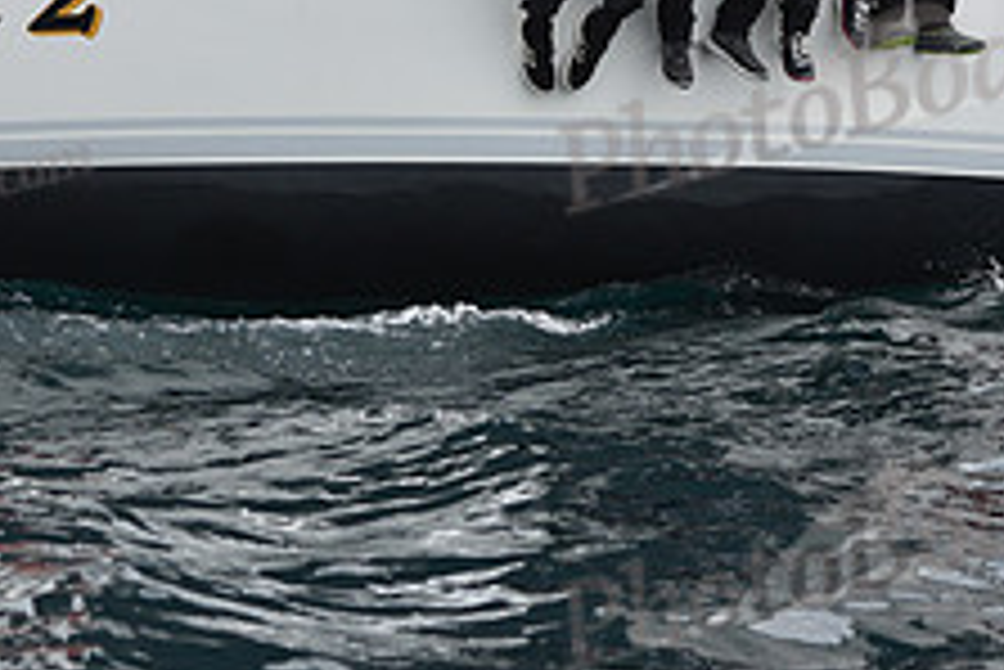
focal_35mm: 182
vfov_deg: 7.5
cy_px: -74
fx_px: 5079
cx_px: 329
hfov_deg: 11.3
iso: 250
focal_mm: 70
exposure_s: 1/800
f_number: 4.5
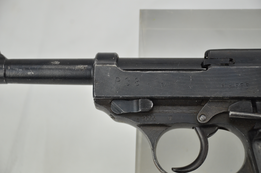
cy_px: 86
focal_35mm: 120
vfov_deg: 11.4
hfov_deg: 17.1
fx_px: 868
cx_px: 130
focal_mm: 80
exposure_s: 1/250
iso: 720
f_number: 5.6
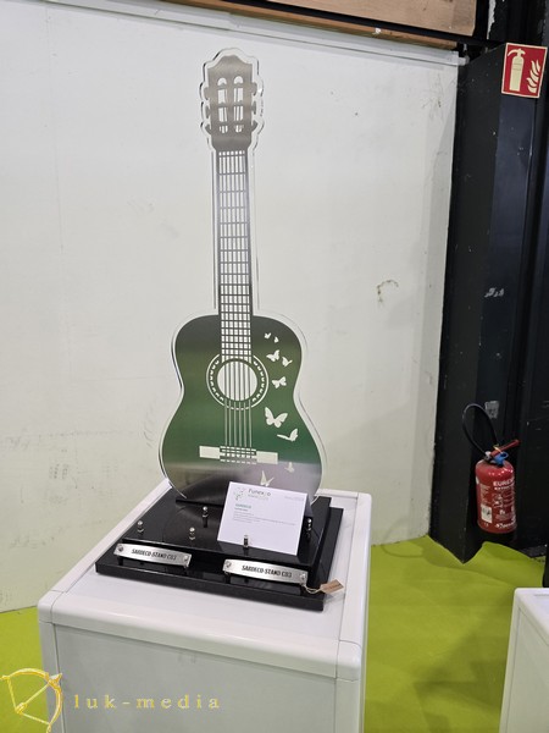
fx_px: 486
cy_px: 366
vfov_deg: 73.9
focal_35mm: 23
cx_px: 274
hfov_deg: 58.9
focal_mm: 6.3
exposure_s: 1/180
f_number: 1.7
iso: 200
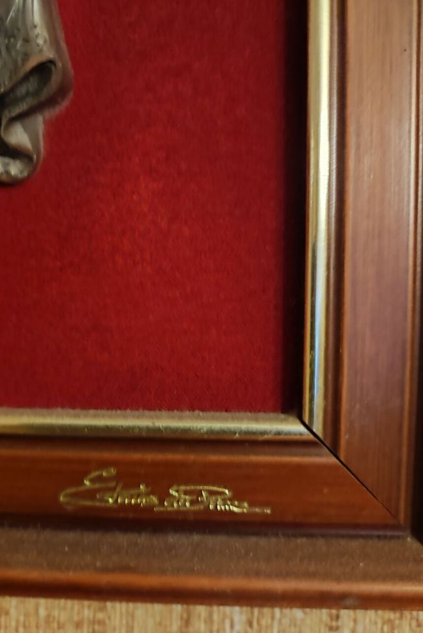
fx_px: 476
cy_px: 319
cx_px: 183
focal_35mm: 27
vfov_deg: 67.4
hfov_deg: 47.8
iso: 2800
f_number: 1.79
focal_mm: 4.7
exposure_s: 1/10
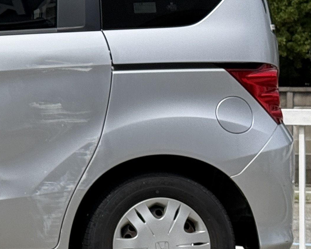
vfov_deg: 8.7
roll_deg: -0.2
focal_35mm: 178
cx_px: -215
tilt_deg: +0.6
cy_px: 109
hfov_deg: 10.3
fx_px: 1639
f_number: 1.78
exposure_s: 1/6536
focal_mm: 6.76
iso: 80
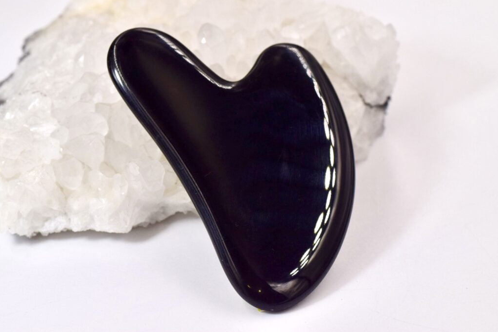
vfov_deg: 10.1
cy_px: 166
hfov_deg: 15.1
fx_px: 1881
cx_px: 250
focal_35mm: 136
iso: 400
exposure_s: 1/250
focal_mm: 90
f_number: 13
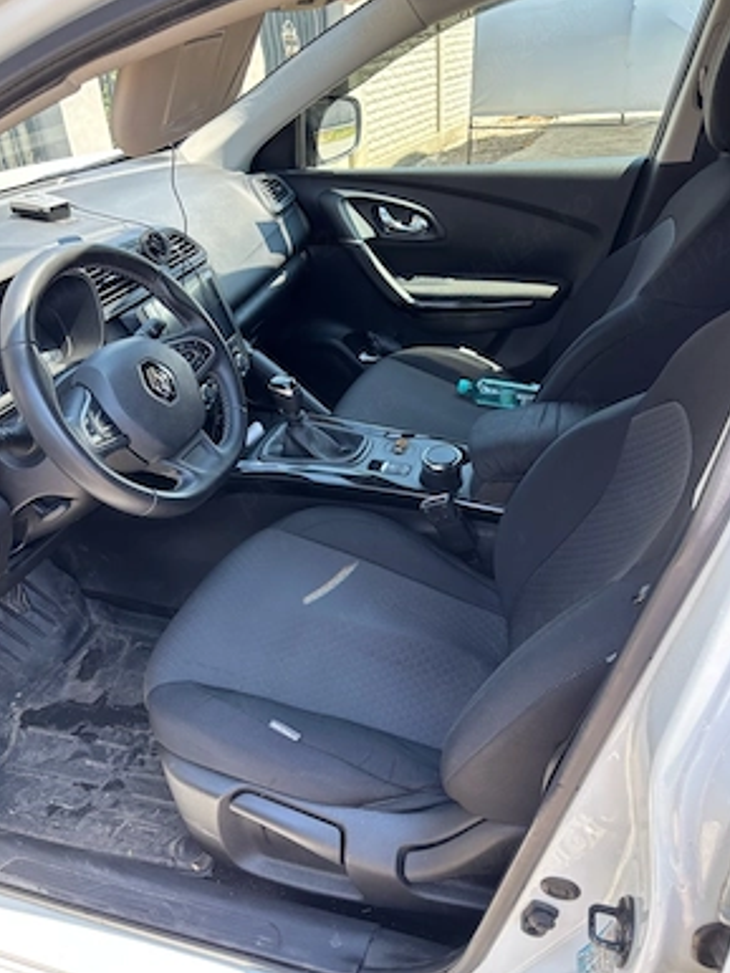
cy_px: 480
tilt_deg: -31.2
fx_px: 759
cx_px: 366
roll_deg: +5.2
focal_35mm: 27
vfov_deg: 65.3
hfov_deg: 51.4
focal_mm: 5.96
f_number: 1.6
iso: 50
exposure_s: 1/171
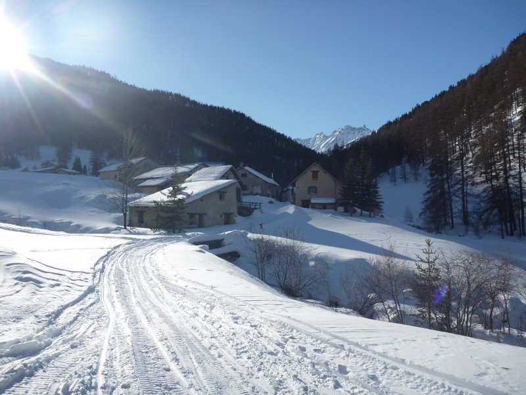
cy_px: 198
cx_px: 263
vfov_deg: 48.2
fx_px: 441
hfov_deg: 61.7
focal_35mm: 29
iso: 80
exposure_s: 1/1300
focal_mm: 4.9
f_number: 3.3
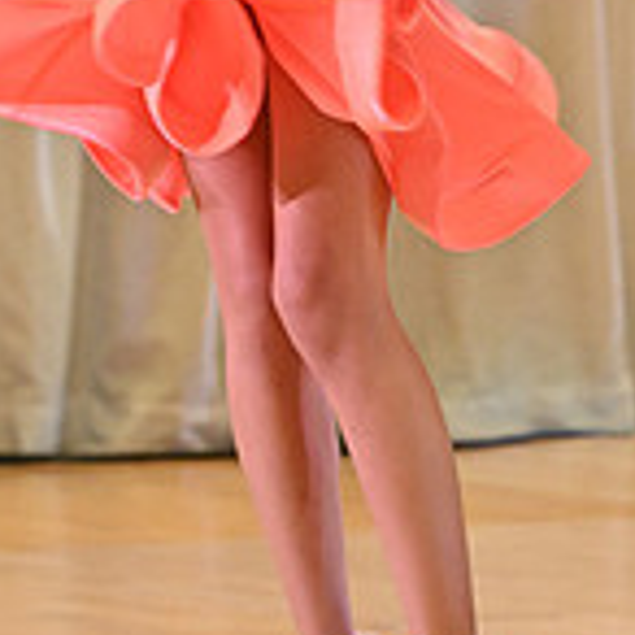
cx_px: 450
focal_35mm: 589
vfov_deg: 3.0
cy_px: -335
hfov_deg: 3.0
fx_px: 12224
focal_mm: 175
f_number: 5.6
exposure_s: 1/400
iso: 4000
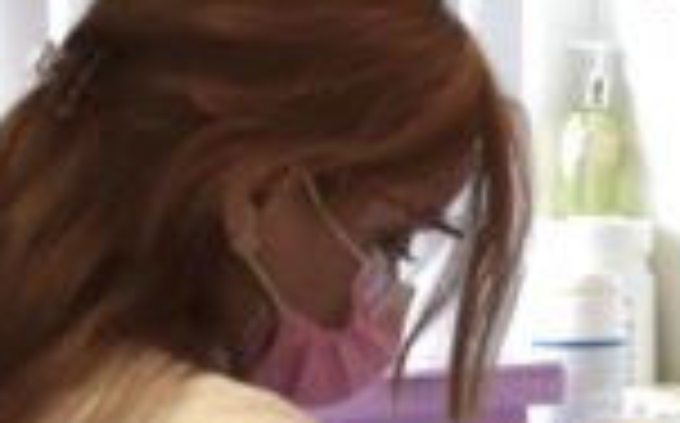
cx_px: 820
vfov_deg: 5.6
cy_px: 562
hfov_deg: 8.9
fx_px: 4313
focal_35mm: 233
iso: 400
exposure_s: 1/60
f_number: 8
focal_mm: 30
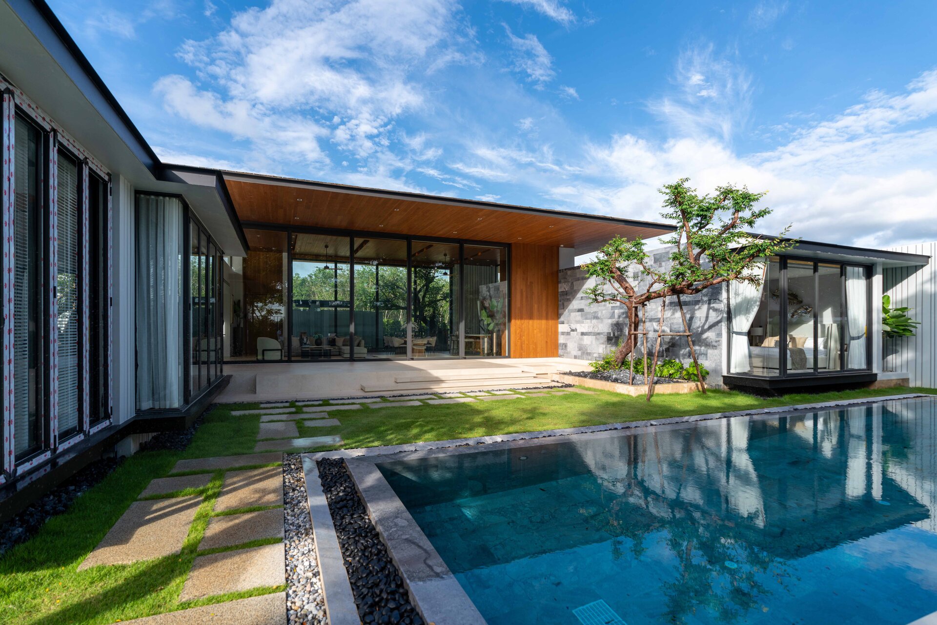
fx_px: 417
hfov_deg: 96.7
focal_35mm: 16
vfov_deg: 73.8
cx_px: 468
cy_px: 312
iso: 100
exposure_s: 1/400
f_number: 4.5
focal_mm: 16
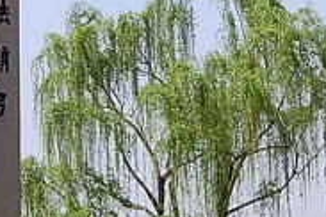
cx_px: 146
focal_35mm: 157
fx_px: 1422
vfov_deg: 8.5
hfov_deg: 13.1
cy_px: -114
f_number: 9
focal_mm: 24
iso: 200
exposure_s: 1/320
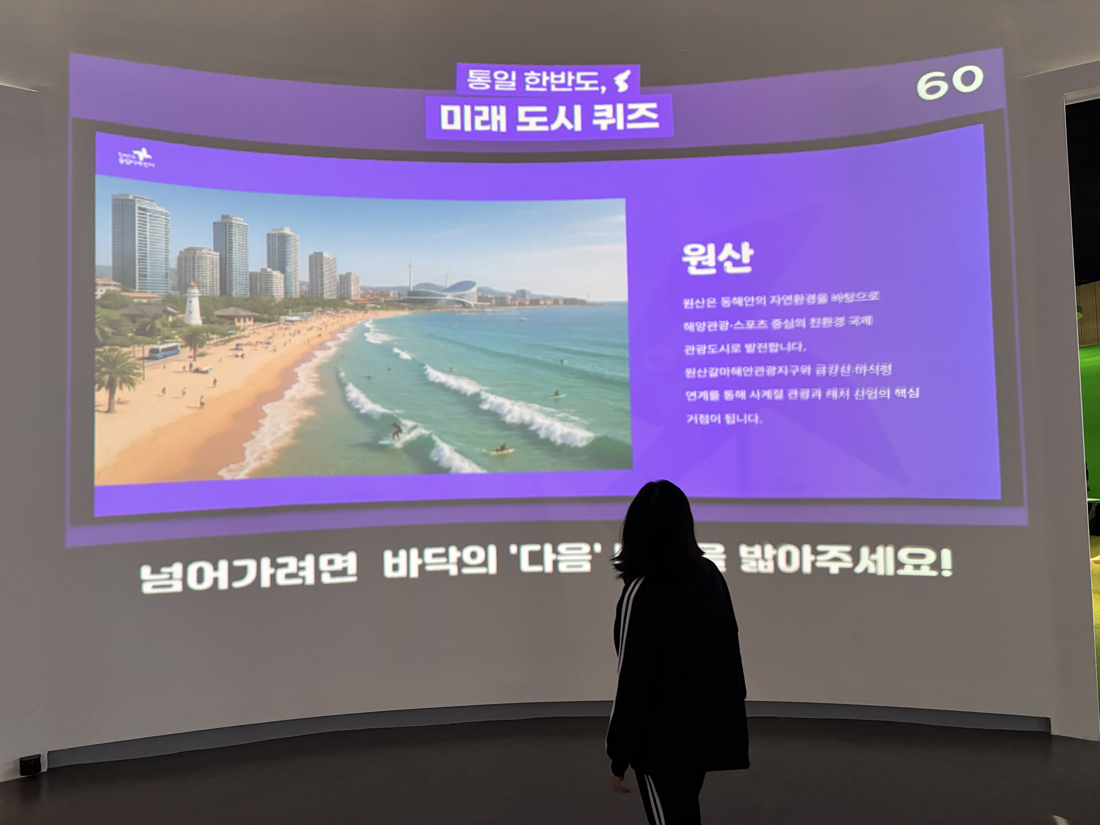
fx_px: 826
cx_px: 550
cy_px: 412
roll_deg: +1.9
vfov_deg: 53.1
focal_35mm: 26
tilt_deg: +2.5
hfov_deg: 67.3
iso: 400
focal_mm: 5.96
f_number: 1.6
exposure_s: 1/60
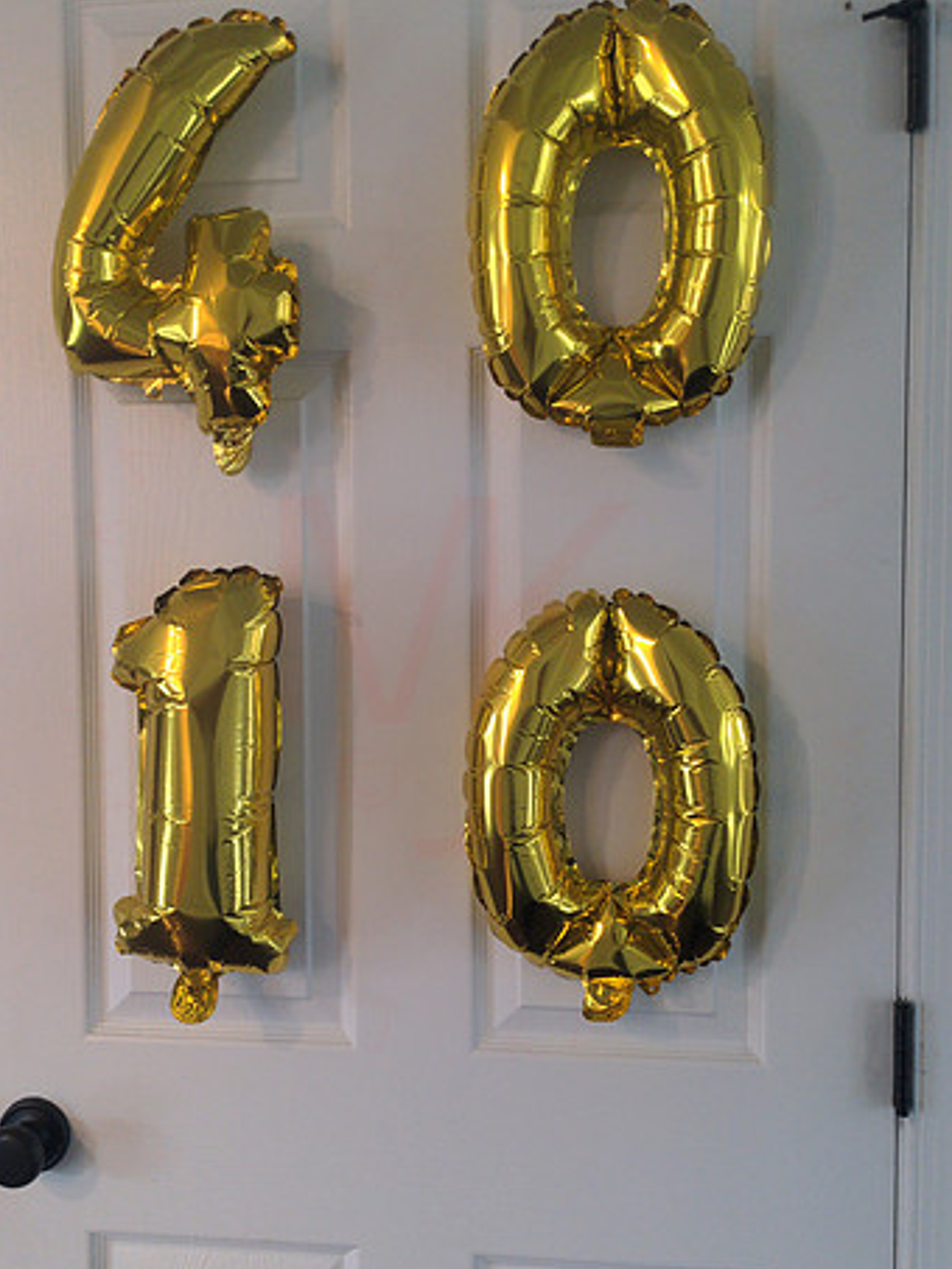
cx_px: 424
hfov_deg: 44.1
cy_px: 656
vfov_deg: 56.8
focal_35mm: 32
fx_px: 1173
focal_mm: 4.38
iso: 110
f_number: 1.73
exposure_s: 1/24
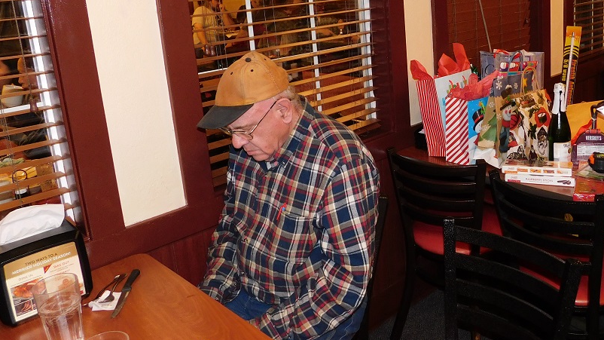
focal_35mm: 36
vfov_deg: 32.4
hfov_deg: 54.3
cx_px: 396
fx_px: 577
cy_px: 96
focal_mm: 4
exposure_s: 1/30
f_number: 3
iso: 200
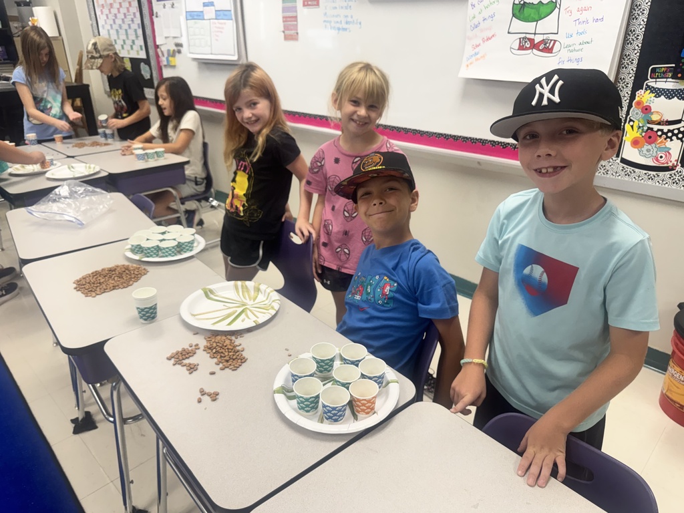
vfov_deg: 56.8
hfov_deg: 71.6
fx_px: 474
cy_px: 256
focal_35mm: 24
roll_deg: +0.4
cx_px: 342
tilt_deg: -25.6
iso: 200
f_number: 1.78
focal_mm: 6.76
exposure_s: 1/120
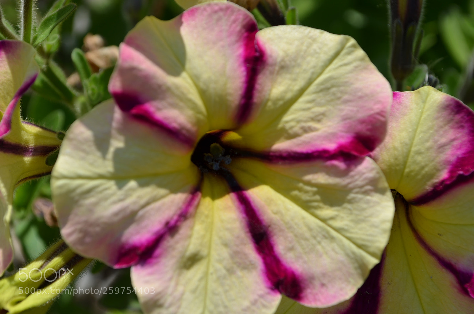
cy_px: 157
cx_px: 237
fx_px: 1084
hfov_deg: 24.7
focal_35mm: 82
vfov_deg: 16.5
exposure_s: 1/320
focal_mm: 55
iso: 100
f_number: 9
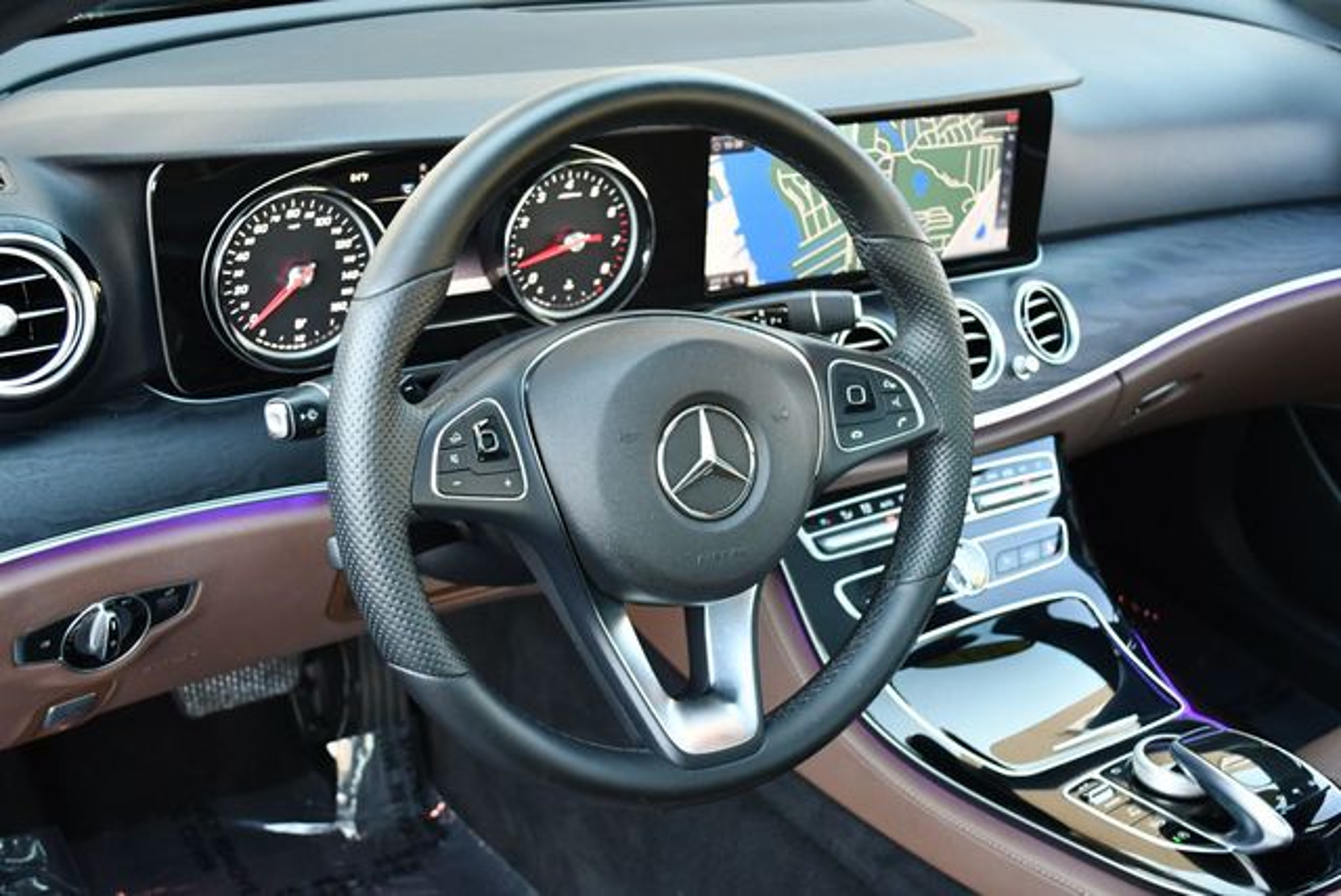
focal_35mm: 48
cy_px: 448
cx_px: 670
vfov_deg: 28.1
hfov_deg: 41.1
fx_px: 1790
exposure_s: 1/125
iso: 1100
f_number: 4
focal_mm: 24
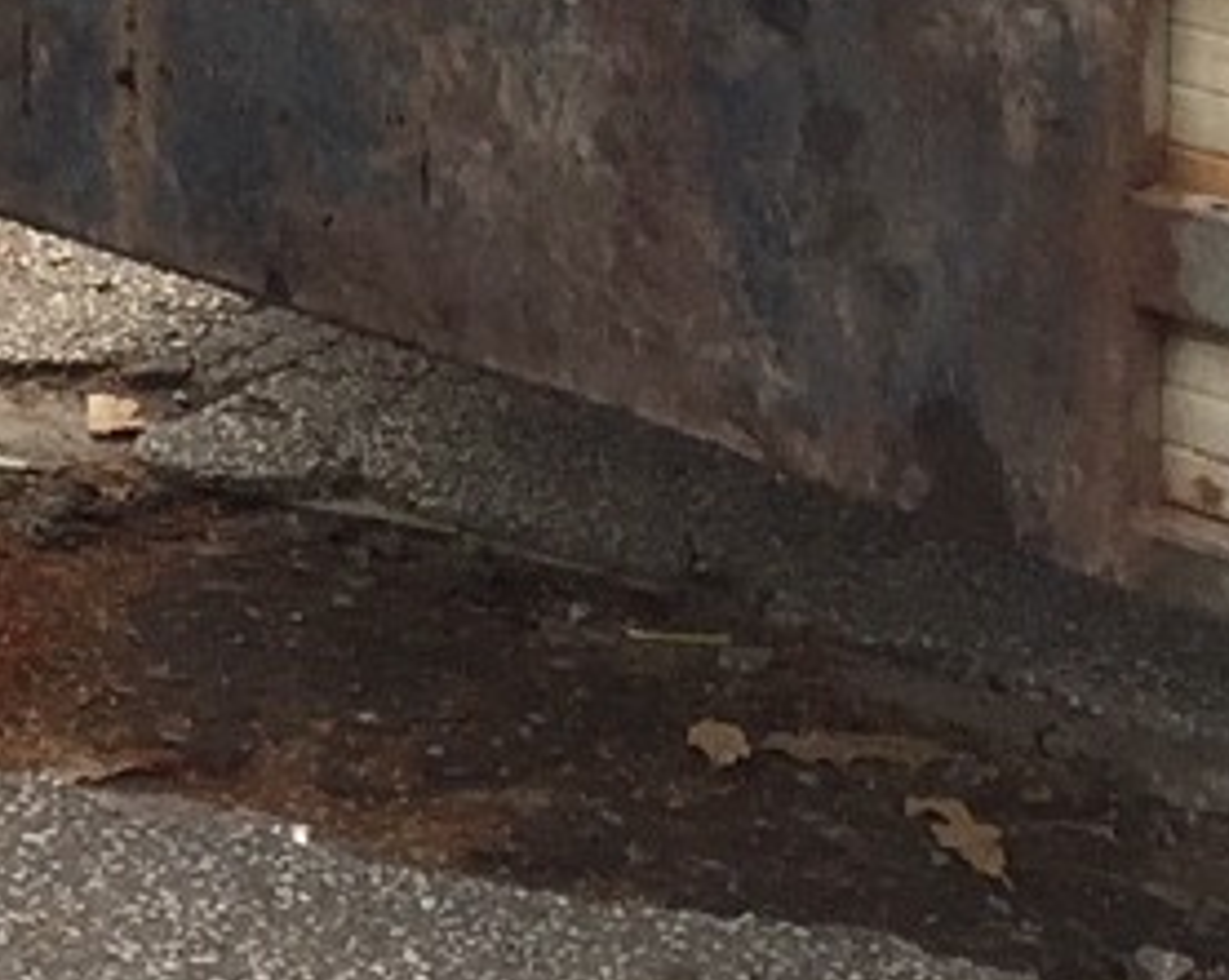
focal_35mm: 167
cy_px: -1038
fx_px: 6068
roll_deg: -0.8
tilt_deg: -5.9
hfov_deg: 10.5
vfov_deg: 8.7
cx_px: -1367
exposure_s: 1/202
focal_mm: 4.15
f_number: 2.2
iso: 32
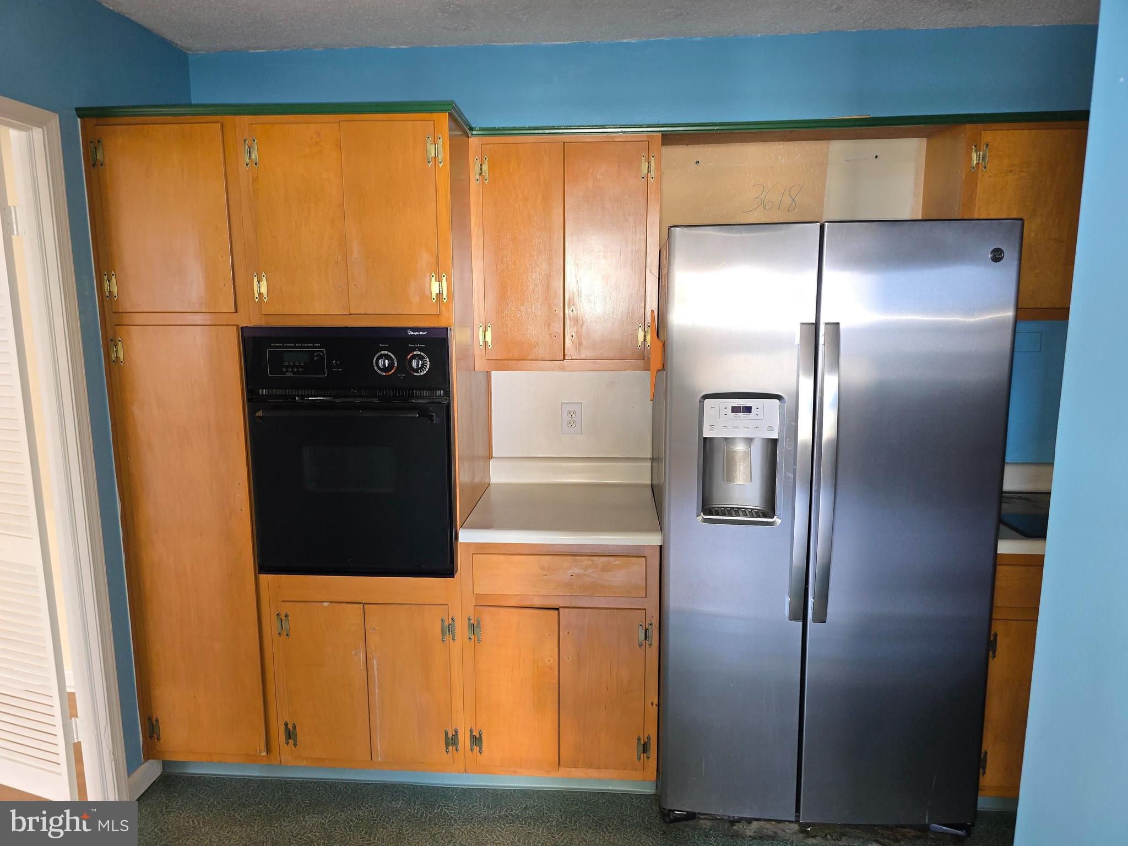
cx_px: 564
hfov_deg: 73.9
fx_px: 749
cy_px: 423
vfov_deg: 58.9
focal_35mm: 23
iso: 100
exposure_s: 1/24
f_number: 1.7
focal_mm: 6.3
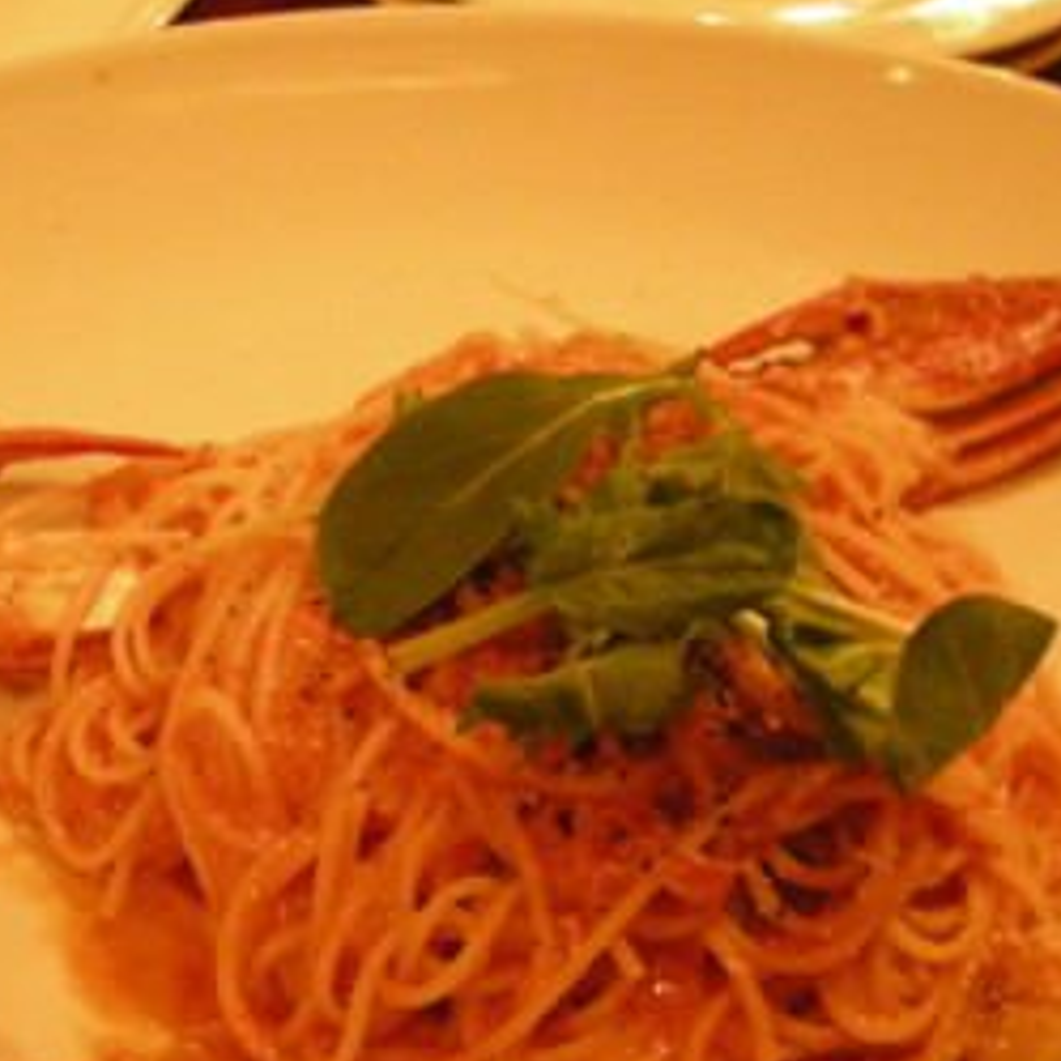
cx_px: 494
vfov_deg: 30.4
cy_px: 678
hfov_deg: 30.5
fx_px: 1942
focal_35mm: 56
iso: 400
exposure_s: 1/8.5
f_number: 2.8
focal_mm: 5.7
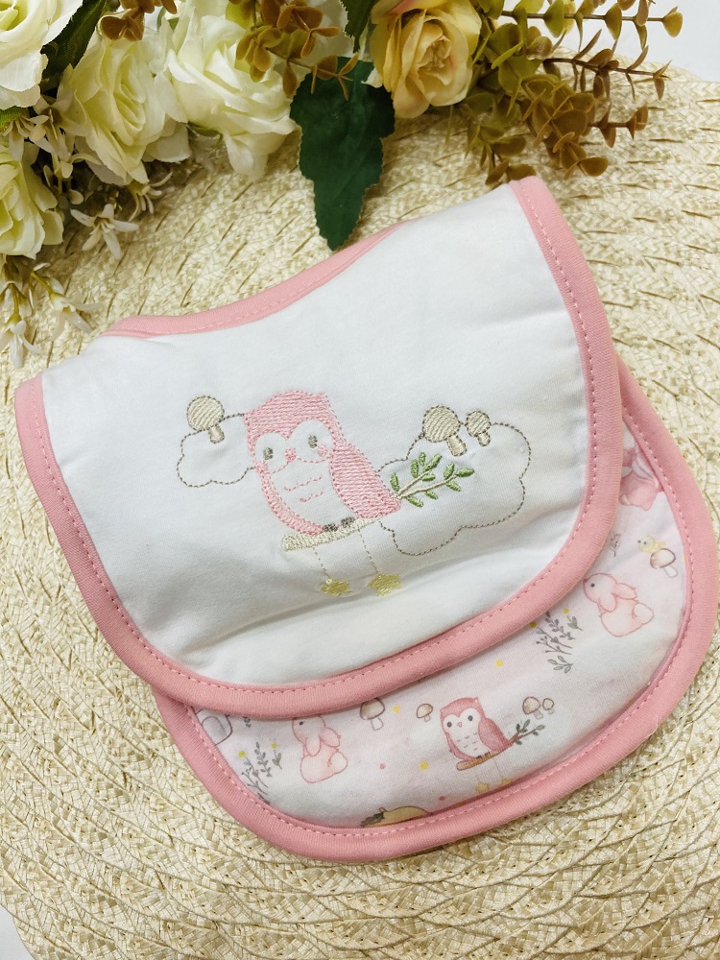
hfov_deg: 49.7
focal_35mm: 28
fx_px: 777
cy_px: 480
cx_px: 360
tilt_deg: -70.7
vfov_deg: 63.4
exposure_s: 1/120
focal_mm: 3.99
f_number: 1.8
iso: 80
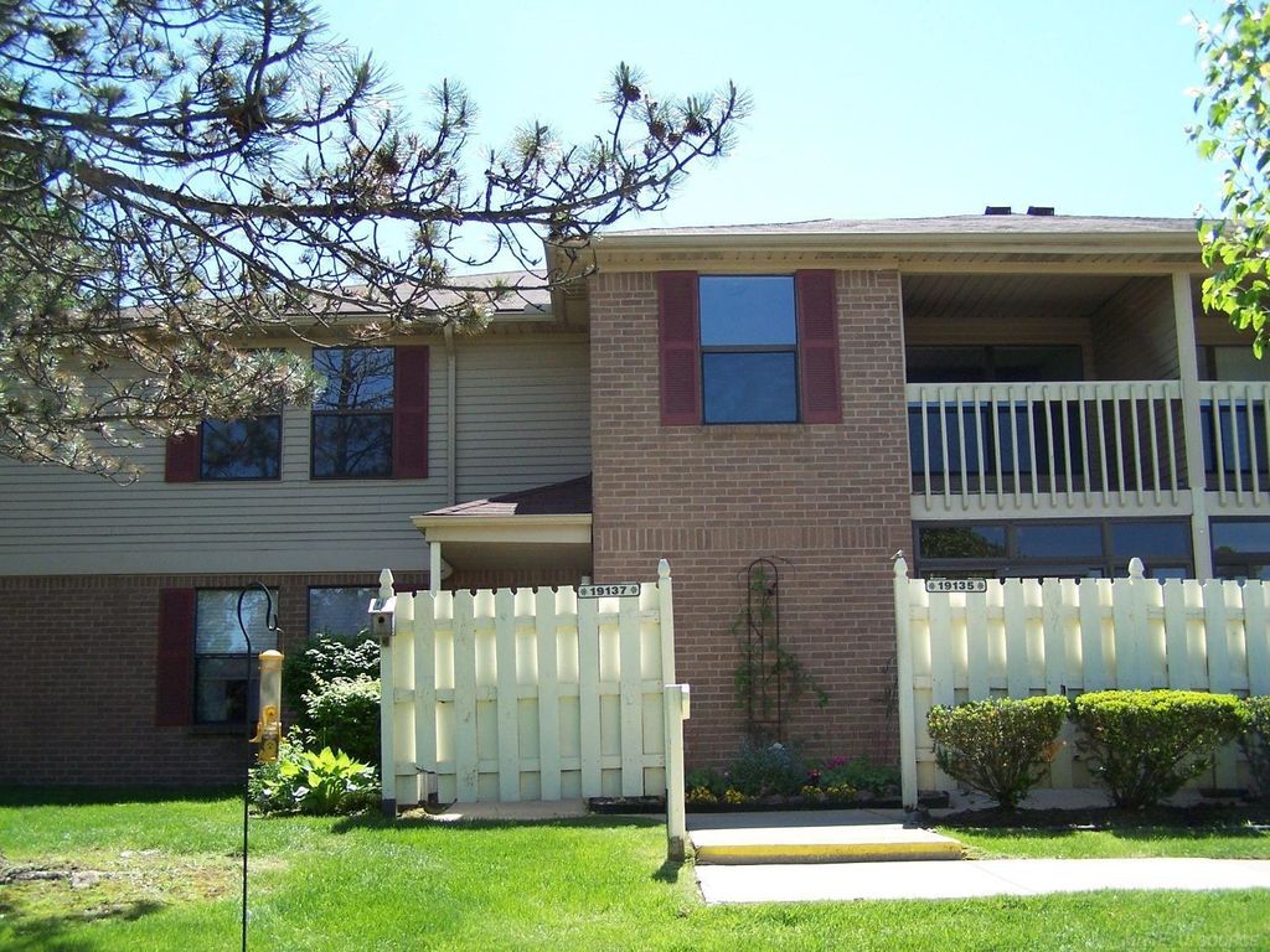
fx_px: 1394
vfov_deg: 37.7
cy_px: 476
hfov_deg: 49.0
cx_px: 635
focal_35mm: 38
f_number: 2.8
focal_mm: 6.3
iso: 80
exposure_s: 1/500
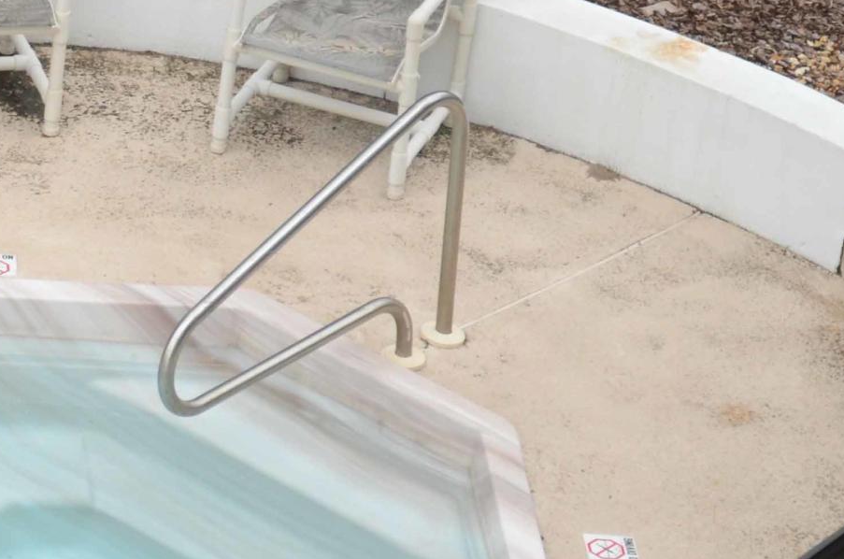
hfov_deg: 7.1
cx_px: -271
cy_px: 383
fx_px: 6761
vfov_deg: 4.7
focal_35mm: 289
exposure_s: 1/640
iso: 640
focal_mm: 58
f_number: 5
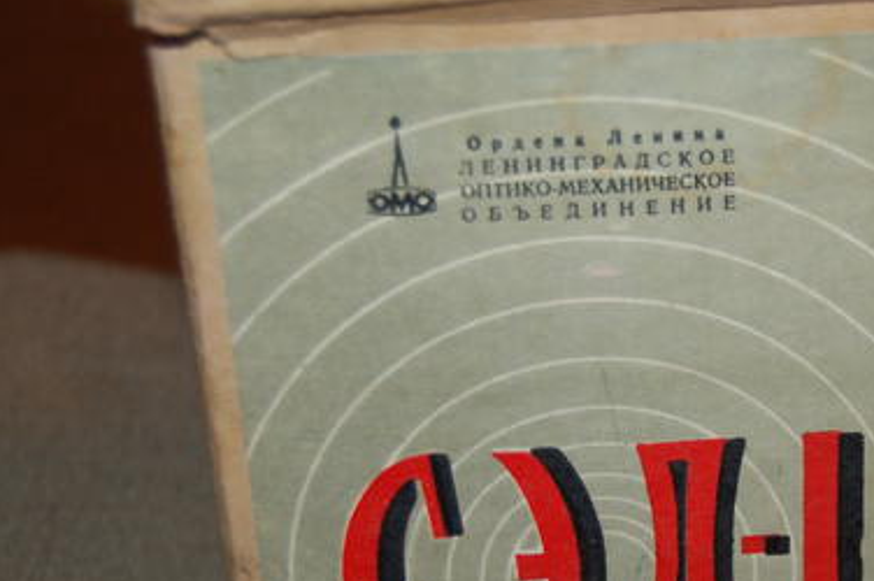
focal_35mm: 102
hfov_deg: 19.4
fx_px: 2474
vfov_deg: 13.3
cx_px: 883
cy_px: 469
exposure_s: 1/60
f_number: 4.5
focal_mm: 32
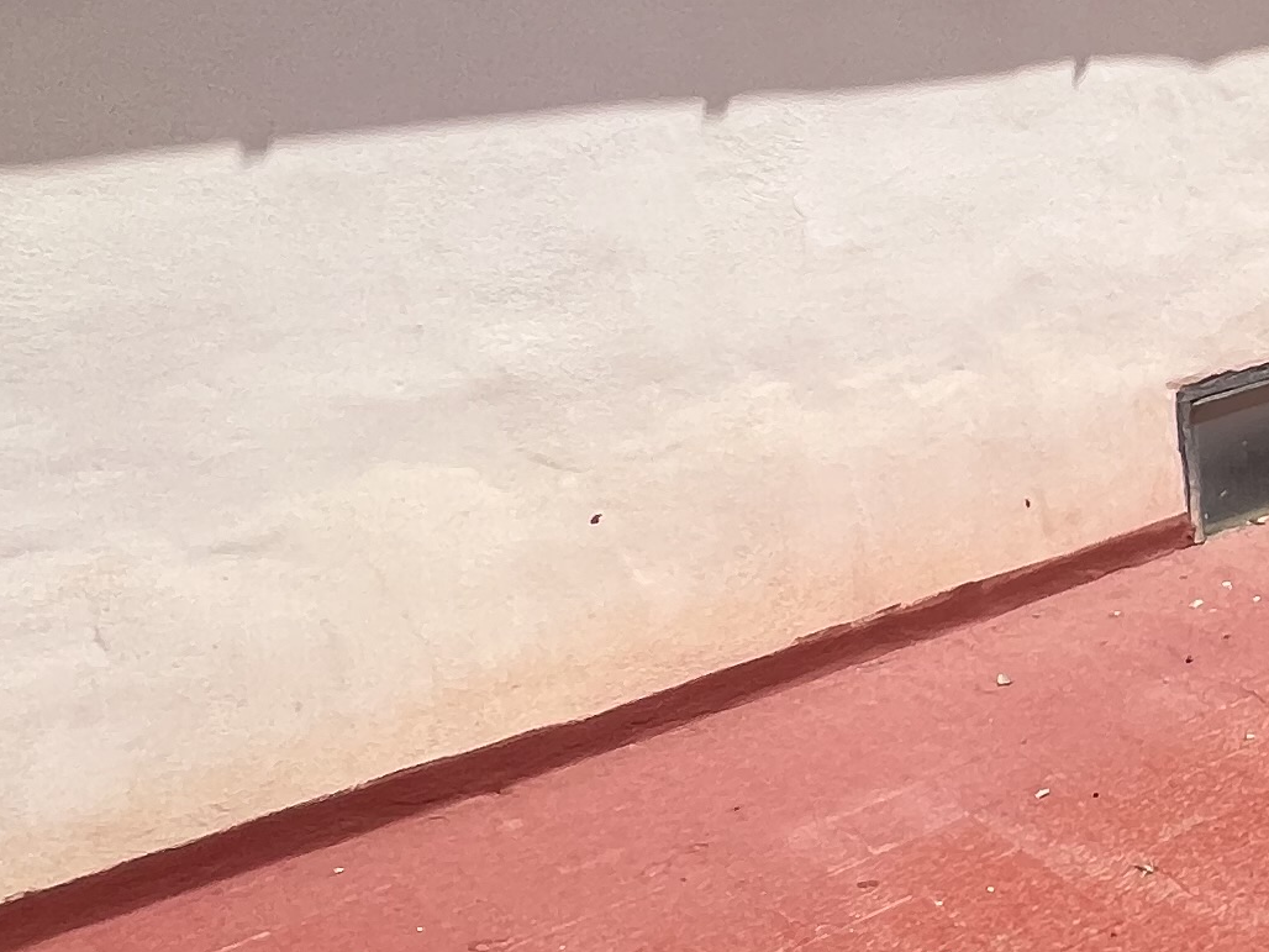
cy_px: 146
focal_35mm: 51
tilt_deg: -11.2
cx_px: 2048
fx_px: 1870
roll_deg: +0.8
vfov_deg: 27.8
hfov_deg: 25.0
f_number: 1.8
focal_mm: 1.57
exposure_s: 1/1980
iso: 32
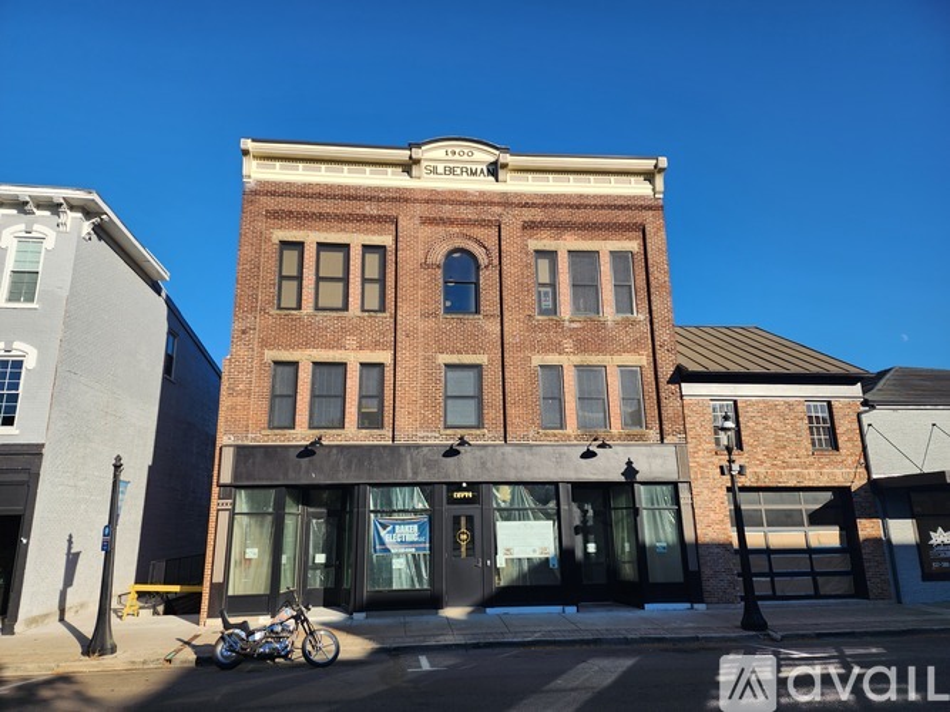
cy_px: 356
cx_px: 475
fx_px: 631
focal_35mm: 23
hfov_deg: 73.9
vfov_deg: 58.9
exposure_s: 1/841
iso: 12
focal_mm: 6.4
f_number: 1.8
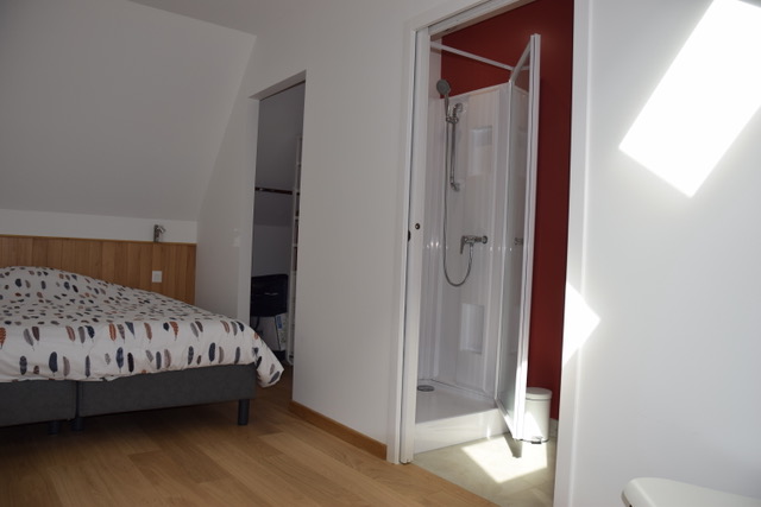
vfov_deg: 48.0
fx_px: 571
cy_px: 254
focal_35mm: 27
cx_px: 380
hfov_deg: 67.4
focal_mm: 18
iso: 160
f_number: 5.6
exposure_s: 1/125
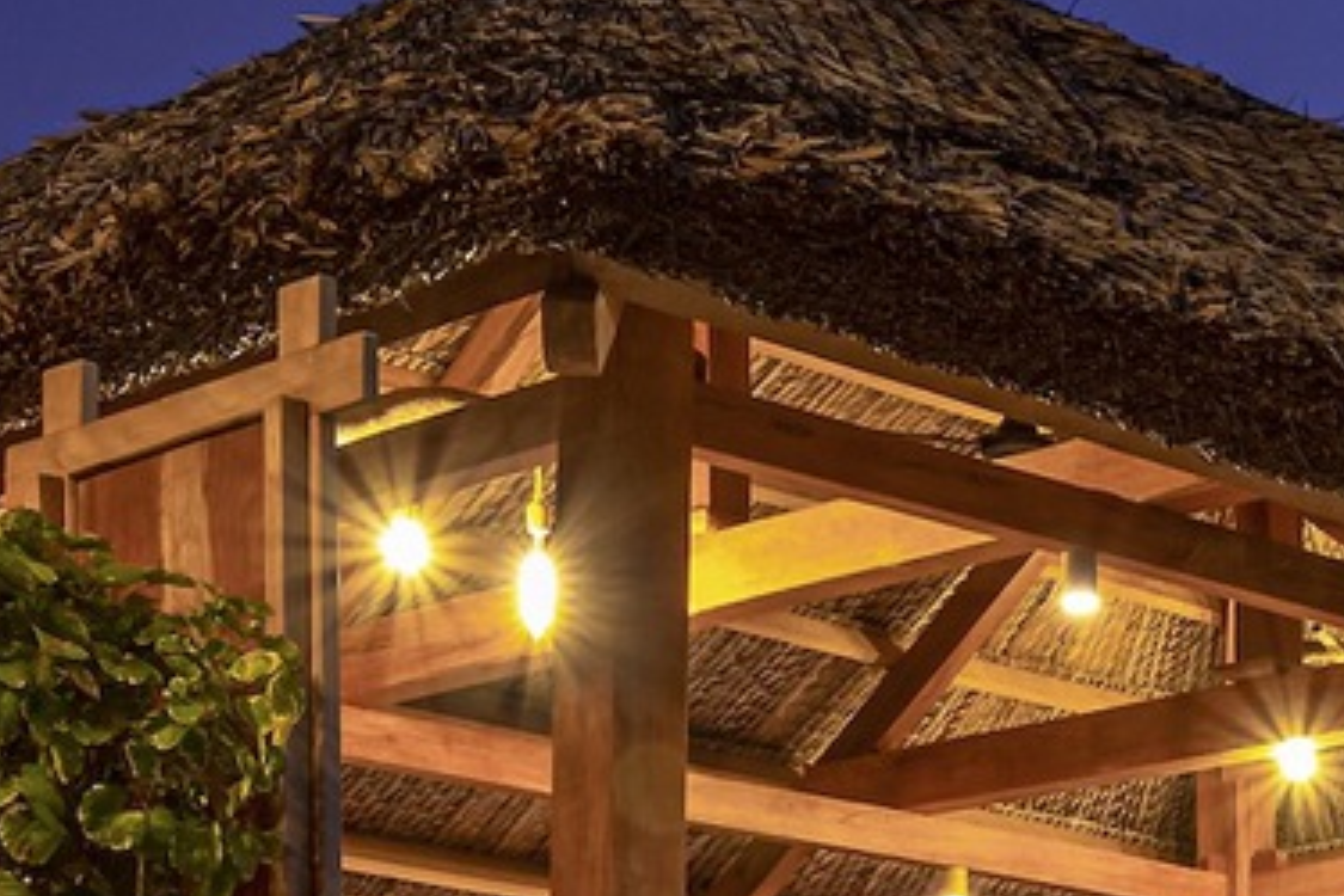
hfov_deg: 17.1
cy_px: 1676
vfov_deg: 11.1
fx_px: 4281
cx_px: 1595
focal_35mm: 115
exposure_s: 20
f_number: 9
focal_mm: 21.5
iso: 200
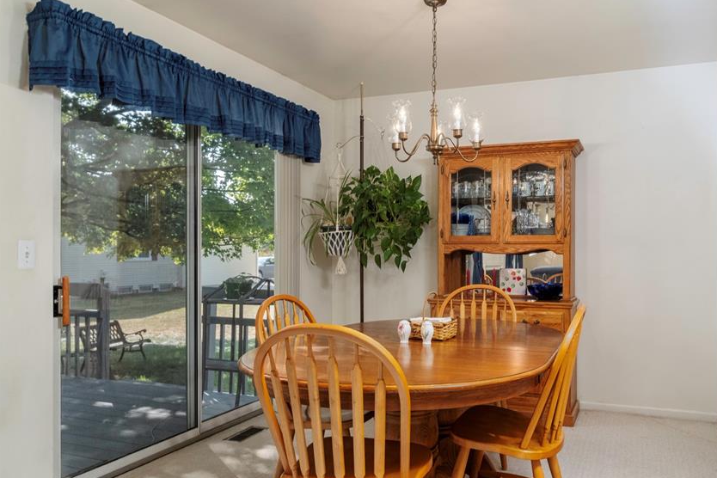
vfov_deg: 47.9
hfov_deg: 66.7
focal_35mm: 27
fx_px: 538
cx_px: 434
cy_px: 250
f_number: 6.4
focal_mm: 14.8
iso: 800
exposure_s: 1/250
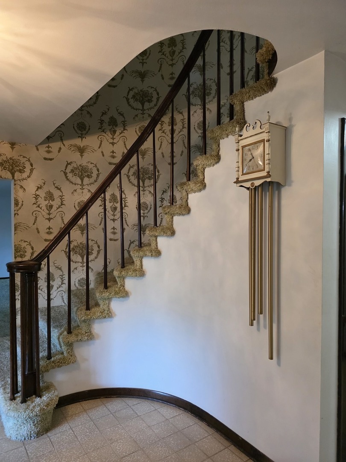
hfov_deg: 58.9
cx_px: 173
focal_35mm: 23
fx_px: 307
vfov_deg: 73.9
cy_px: 231
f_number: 1.7
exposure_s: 1/120
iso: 800
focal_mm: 6.3
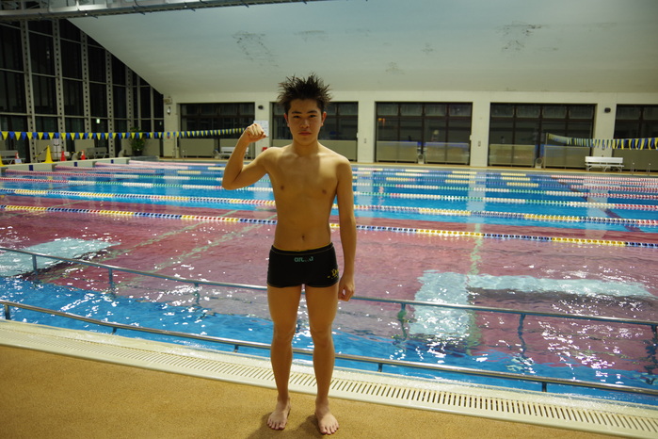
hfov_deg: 67.4
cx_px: 329
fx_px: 493
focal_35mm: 27
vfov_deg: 47.9
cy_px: 220
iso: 400
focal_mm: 18
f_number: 3.5
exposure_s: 1/40
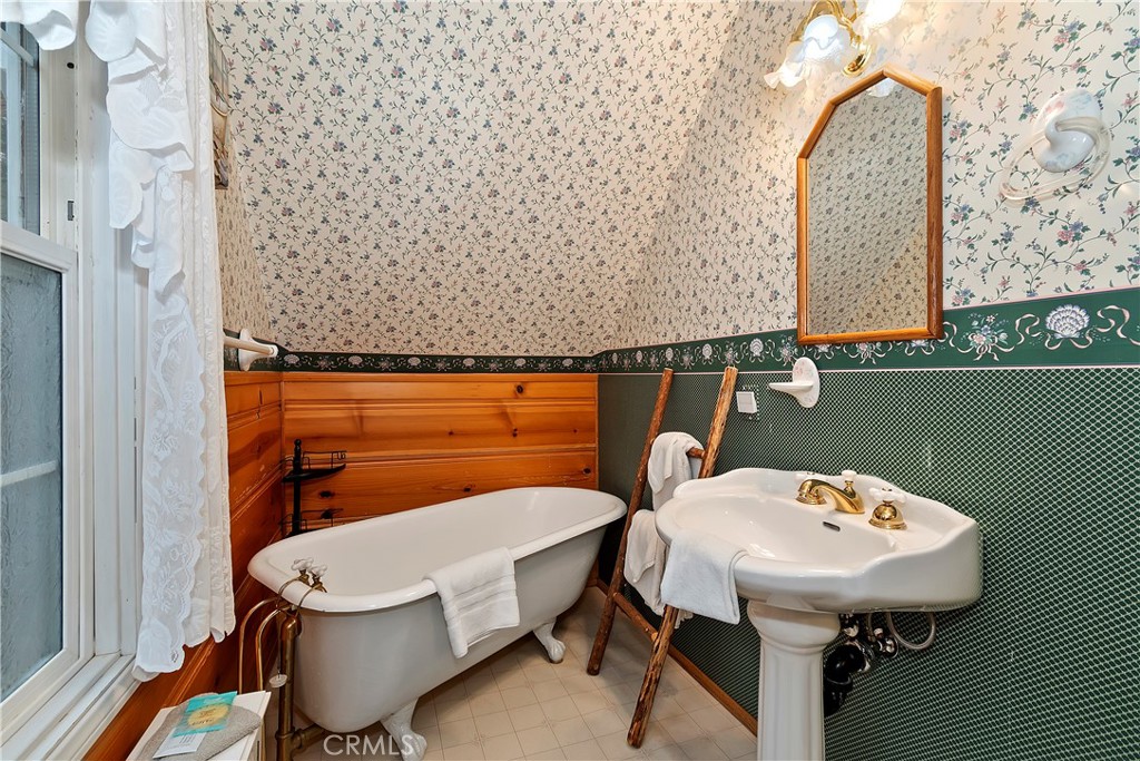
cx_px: 570
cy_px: 380
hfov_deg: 100.4
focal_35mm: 15
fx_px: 475
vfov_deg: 77.3
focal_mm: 10
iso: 400
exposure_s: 1/30
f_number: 8
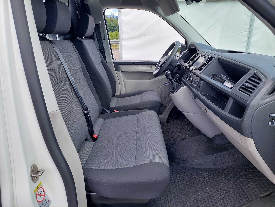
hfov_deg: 71.6
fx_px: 191
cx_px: 138
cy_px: 104
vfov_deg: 56.8
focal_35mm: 24
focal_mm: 5.23
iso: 40
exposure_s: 1/252
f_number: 1.8
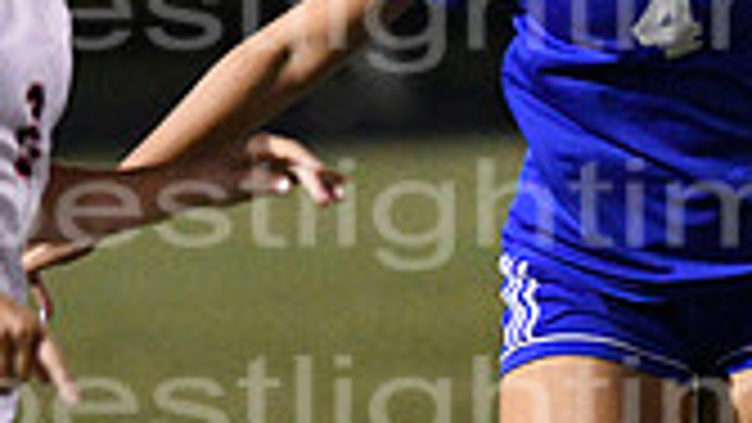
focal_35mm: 1640
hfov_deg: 1.3
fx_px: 32707
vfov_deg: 0.7
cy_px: 313
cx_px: 554
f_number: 3.5
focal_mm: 300
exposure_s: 1/640
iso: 10000
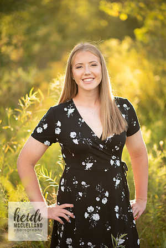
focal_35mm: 85
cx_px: 83
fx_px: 588
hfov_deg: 16.1
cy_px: 124
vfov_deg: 23.9
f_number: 1.8
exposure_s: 1/400
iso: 125
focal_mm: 85
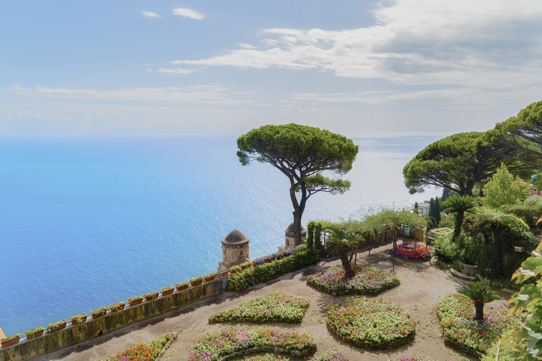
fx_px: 361
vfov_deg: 53.1
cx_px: 271
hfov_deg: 73.7
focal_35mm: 24
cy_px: 180
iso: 200
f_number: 7.1
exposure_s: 1/640
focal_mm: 24
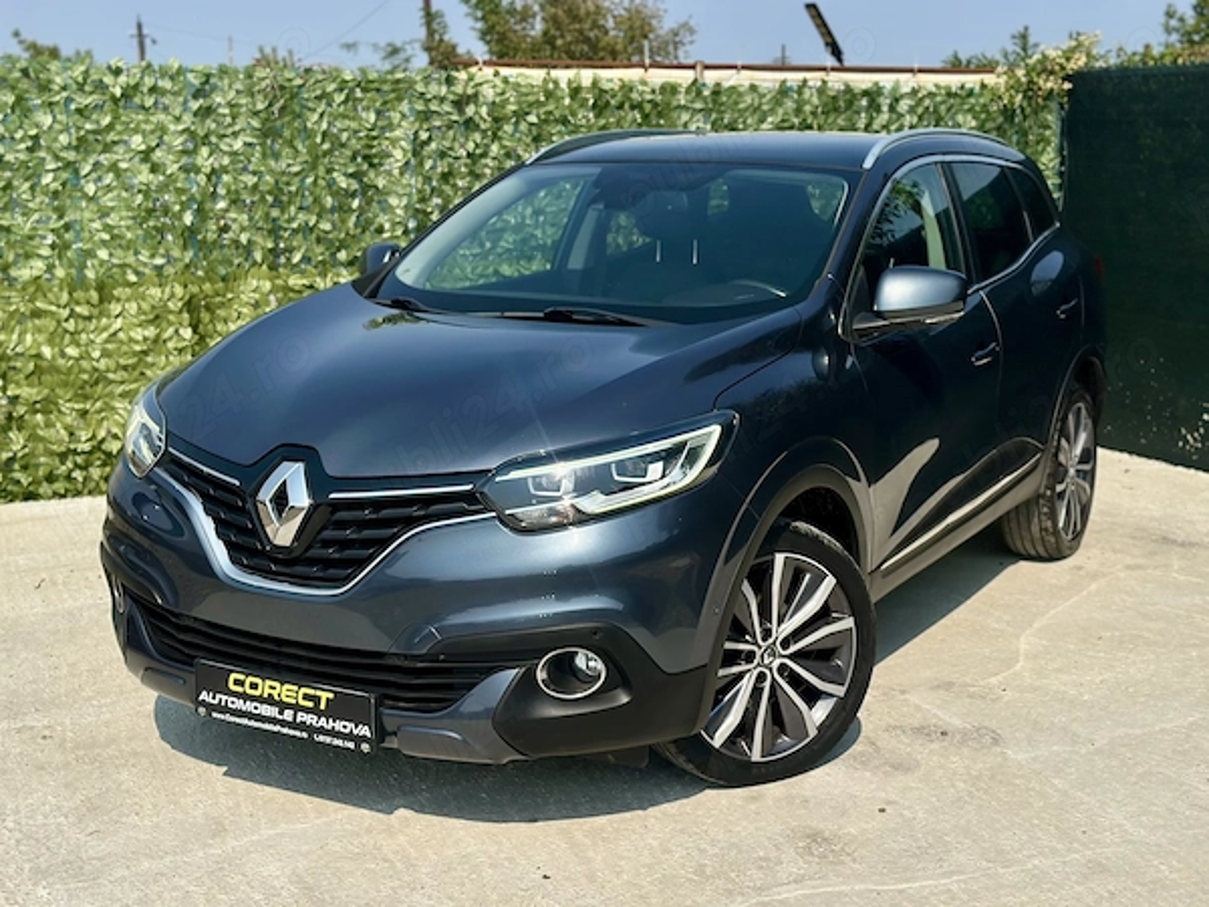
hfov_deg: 39.7
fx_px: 1676
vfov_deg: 30.3
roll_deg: -0.1
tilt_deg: -9.2
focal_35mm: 48
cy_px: 454
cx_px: 604
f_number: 1.78
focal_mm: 6.86
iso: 100
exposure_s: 1/6623
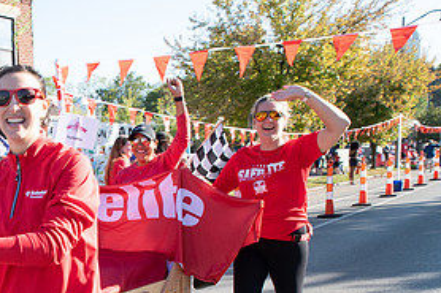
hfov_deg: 36.6
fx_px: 612
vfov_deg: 25.5
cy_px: 301
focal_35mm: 50
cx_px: 27
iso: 500
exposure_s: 1/200
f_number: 11
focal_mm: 24
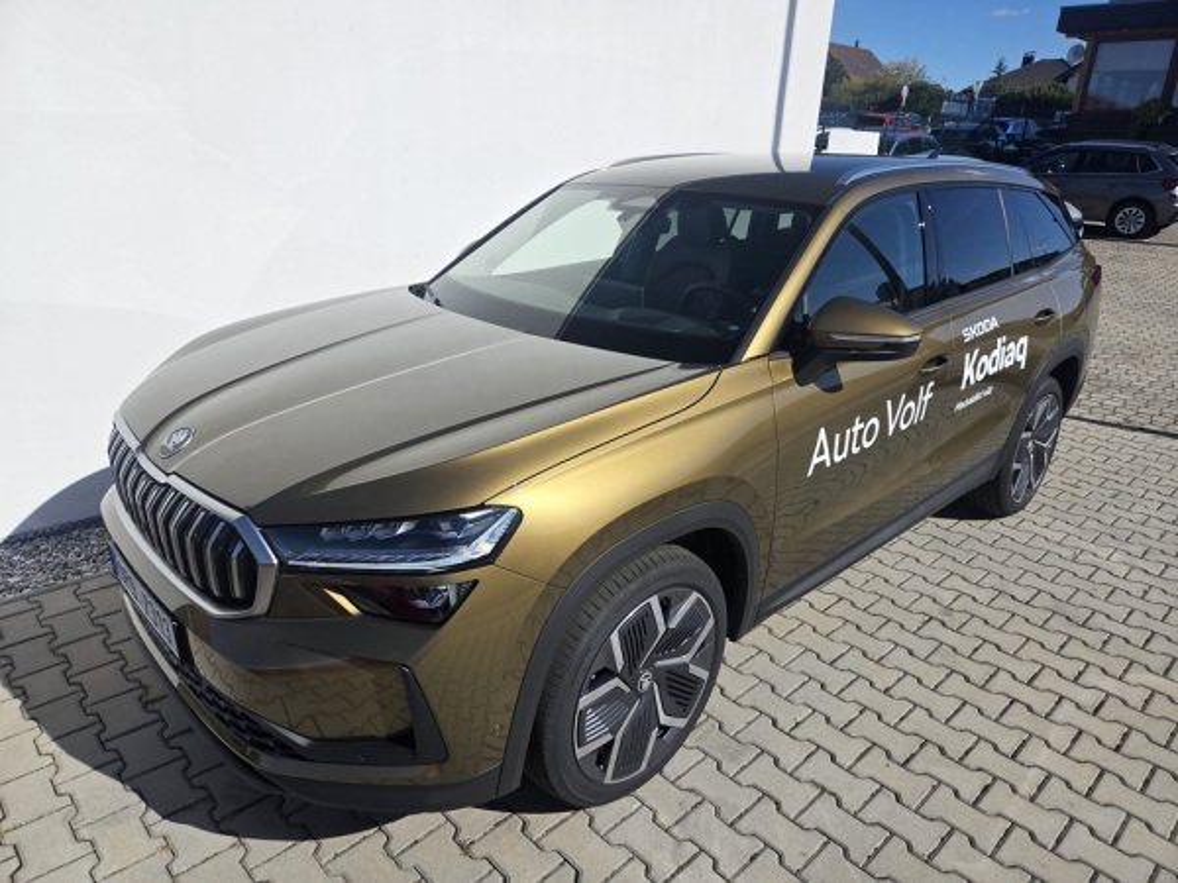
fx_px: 783
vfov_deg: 58.9
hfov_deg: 73.9
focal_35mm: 23
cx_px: 589
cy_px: 442
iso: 80
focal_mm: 5.4
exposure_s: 1/6618
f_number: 1.8
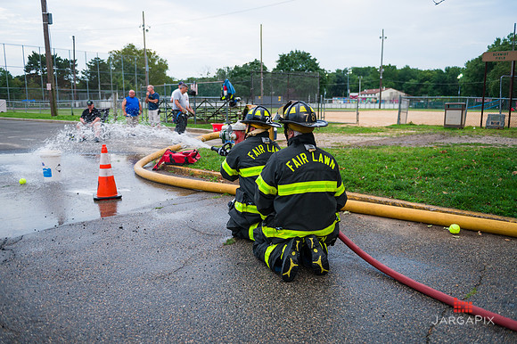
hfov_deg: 63.7
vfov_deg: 44.9
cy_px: 172
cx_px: 258
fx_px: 416
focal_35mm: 29
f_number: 3.2
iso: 500
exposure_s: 1/250
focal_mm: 29
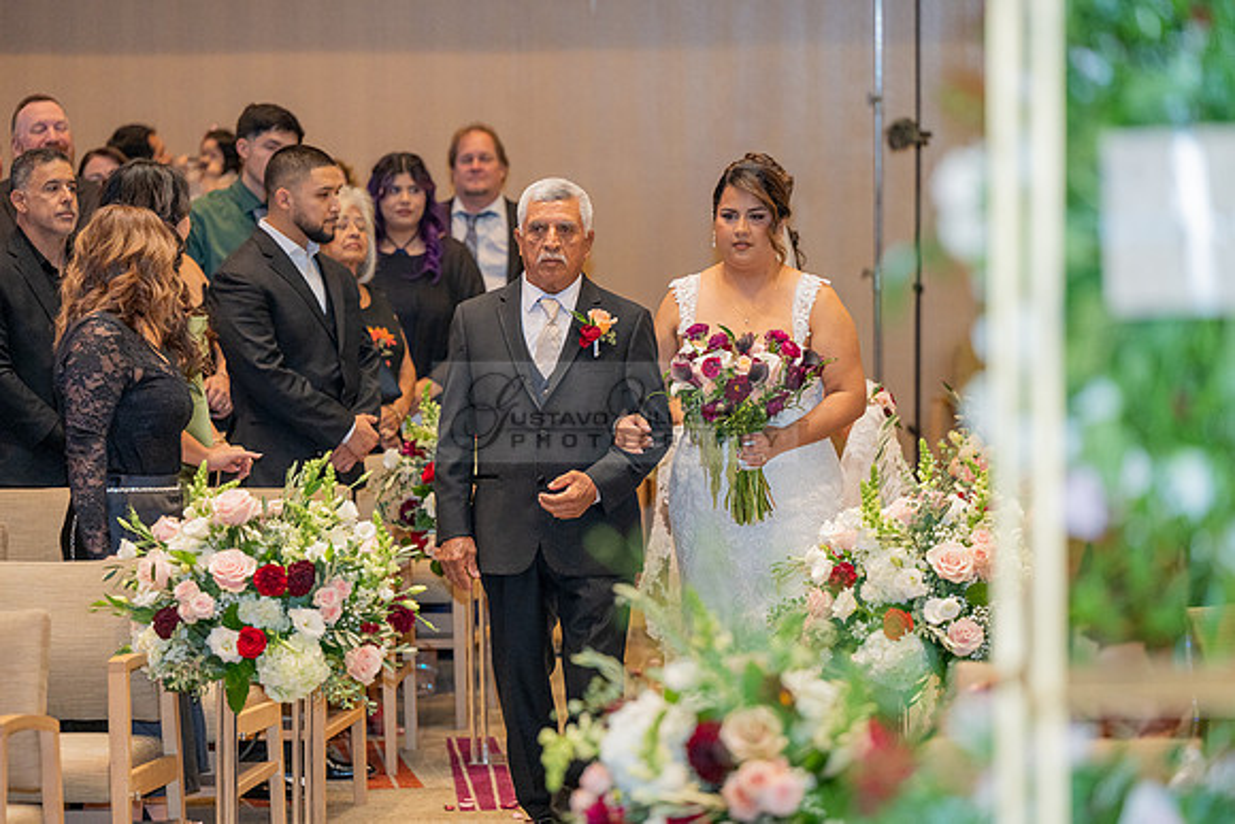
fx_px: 4975
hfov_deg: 14.2
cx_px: 618
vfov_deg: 9.5
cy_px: 412
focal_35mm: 145
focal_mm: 145
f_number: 3.2
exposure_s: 1/160
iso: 1250
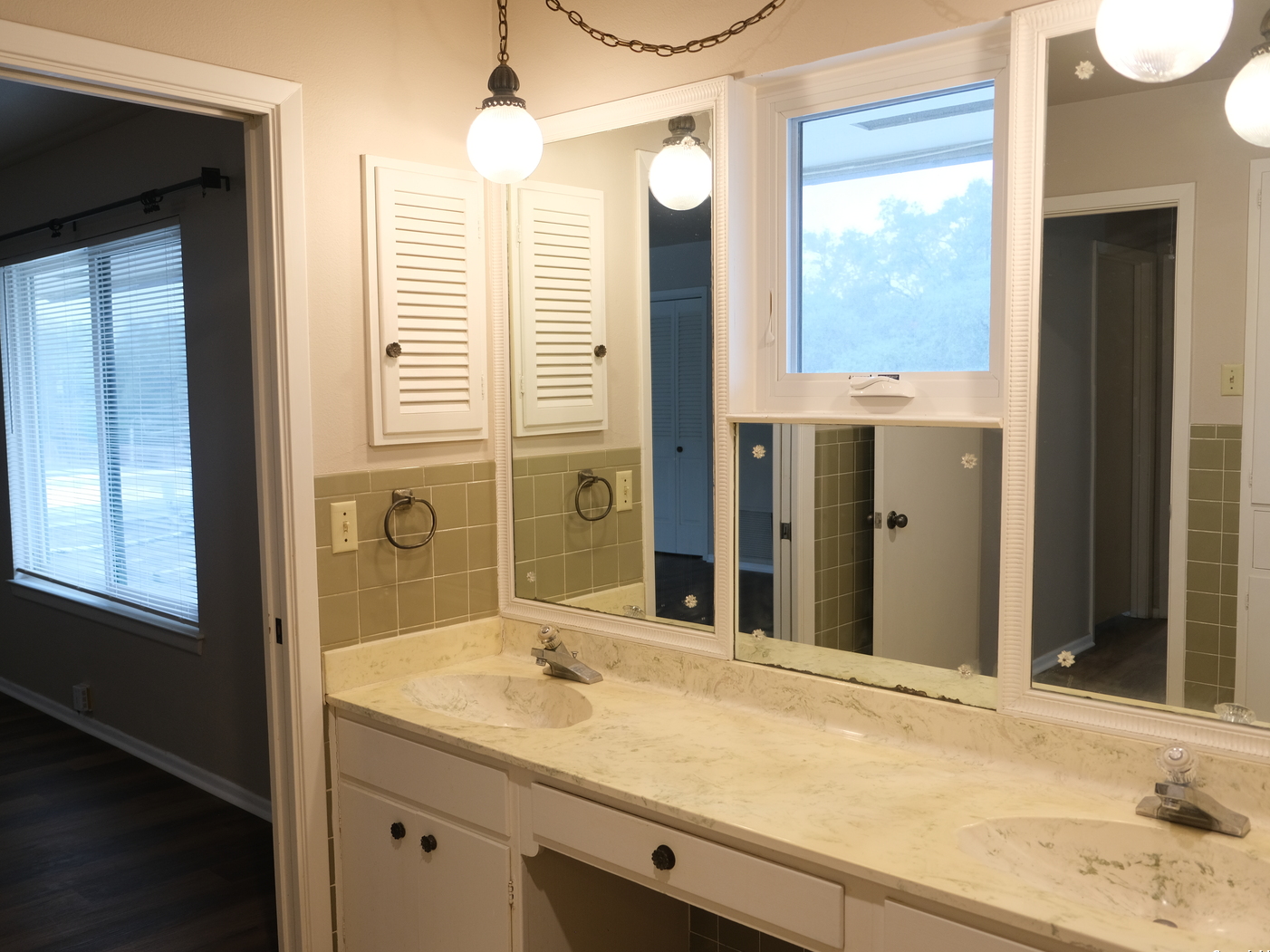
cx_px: 574
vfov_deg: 46.8
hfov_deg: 59.9
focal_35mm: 30
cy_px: 487
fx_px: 1100
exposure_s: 1/38
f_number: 2.8
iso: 320
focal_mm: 18
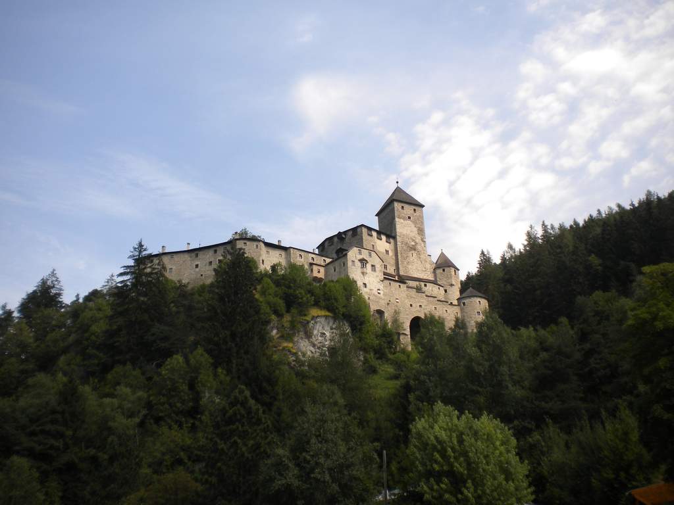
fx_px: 681
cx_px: 337
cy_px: 252
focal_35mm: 35
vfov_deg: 40.7
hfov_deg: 52.6
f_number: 4.6
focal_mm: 6.3
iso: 80
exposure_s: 1/552
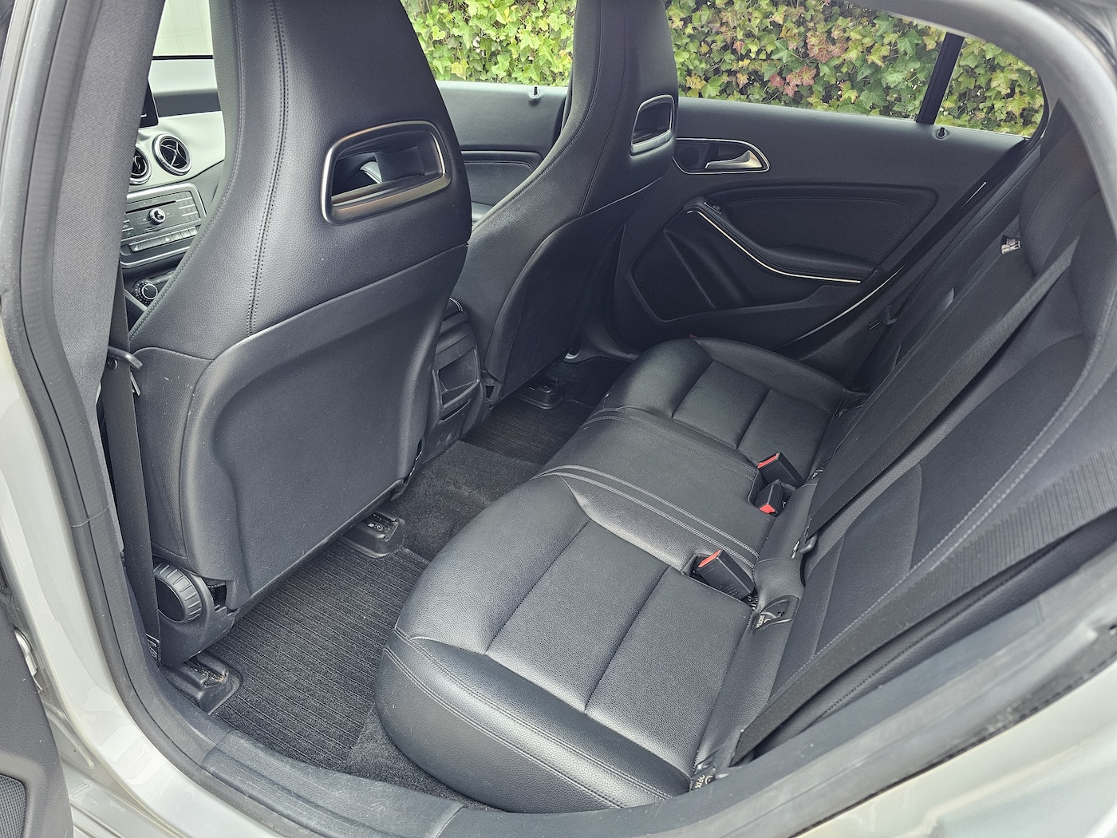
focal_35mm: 23
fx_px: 742
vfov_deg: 58.9
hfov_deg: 73.9
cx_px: 558
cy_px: 419
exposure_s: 1/100
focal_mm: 6.3
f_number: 1.7
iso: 400
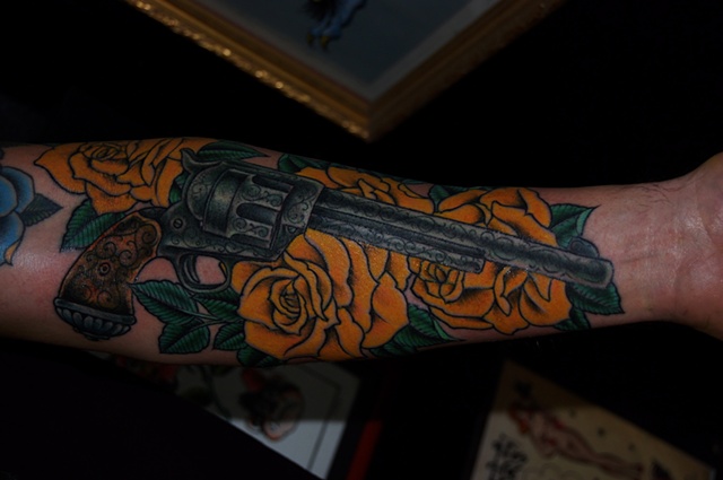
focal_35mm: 75
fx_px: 1504
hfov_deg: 27.0
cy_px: 240
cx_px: 362
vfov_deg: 18.1
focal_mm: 50
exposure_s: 1/60
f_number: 5.6
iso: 400
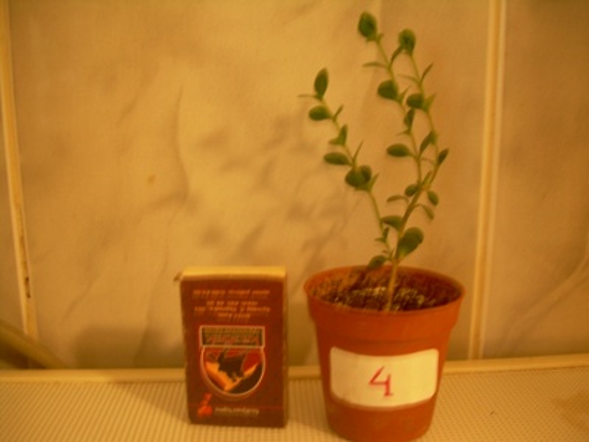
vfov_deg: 37.7
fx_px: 647
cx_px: 294
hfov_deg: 49.0
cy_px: 221
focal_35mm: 38
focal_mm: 6.3
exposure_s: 1/1.5
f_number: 2.8
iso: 100
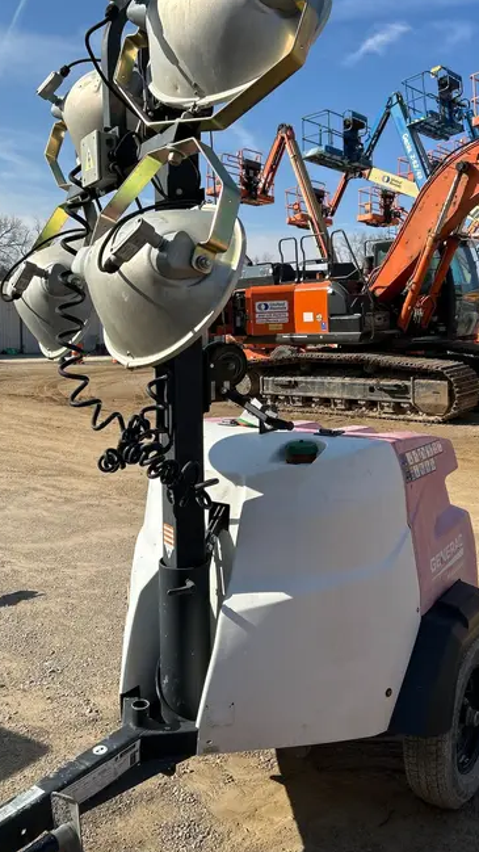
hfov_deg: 36.7
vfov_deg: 61.0
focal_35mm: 32
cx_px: 236
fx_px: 723
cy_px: 394
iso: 50
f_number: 1.5
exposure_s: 1/4274
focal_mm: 5.7
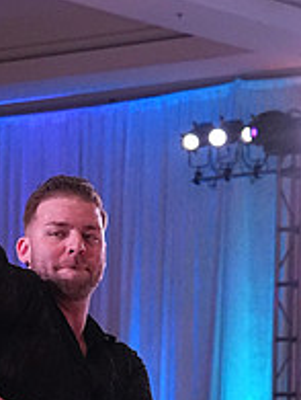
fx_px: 2277
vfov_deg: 9.7
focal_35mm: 197
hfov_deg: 7.5
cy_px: 593
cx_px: -71
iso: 4000
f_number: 5.6
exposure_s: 1/400
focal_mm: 46
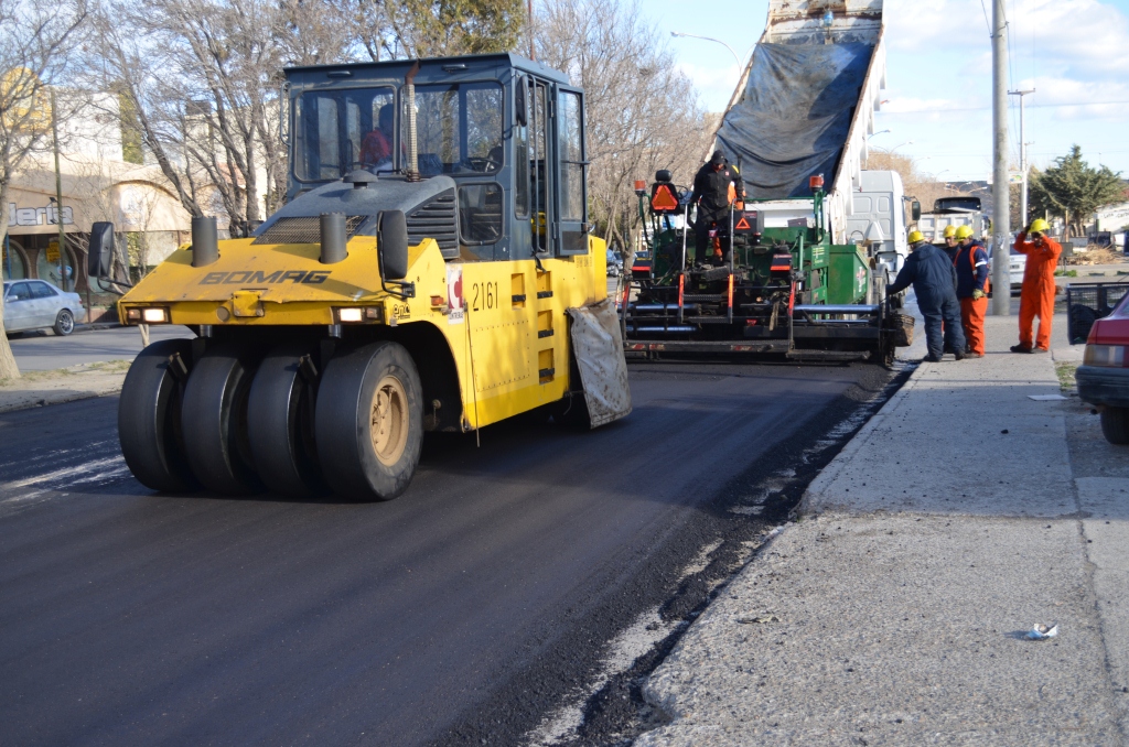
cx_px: 564
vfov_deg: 30.7
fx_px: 1361
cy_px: 374
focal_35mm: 44
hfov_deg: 45.0
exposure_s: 1/200
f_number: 4.5
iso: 100
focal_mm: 29
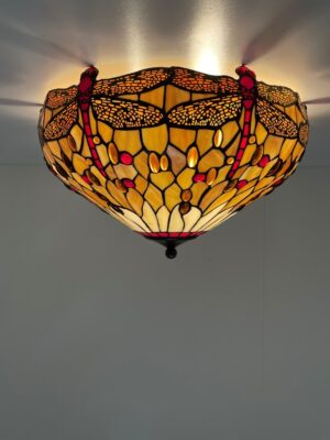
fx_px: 330
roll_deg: -0.5
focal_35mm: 26
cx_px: 165
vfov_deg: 67.3
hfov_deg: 53.1
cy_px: 220
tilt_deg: +0.8
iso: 100
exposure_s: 1/100
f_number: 1.6
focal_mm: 4.2
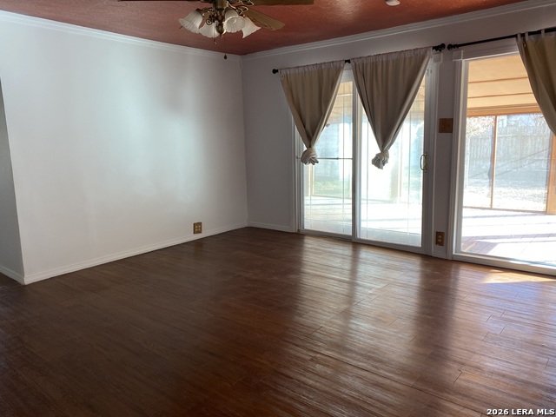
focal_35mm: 26
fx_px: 418
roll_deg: +0.6
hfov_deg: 67.3
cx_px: 278
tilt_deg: -9.1
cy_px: 208
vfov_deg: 53.1
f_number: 1.8
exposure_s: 1/106
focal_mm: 4.25
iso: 125
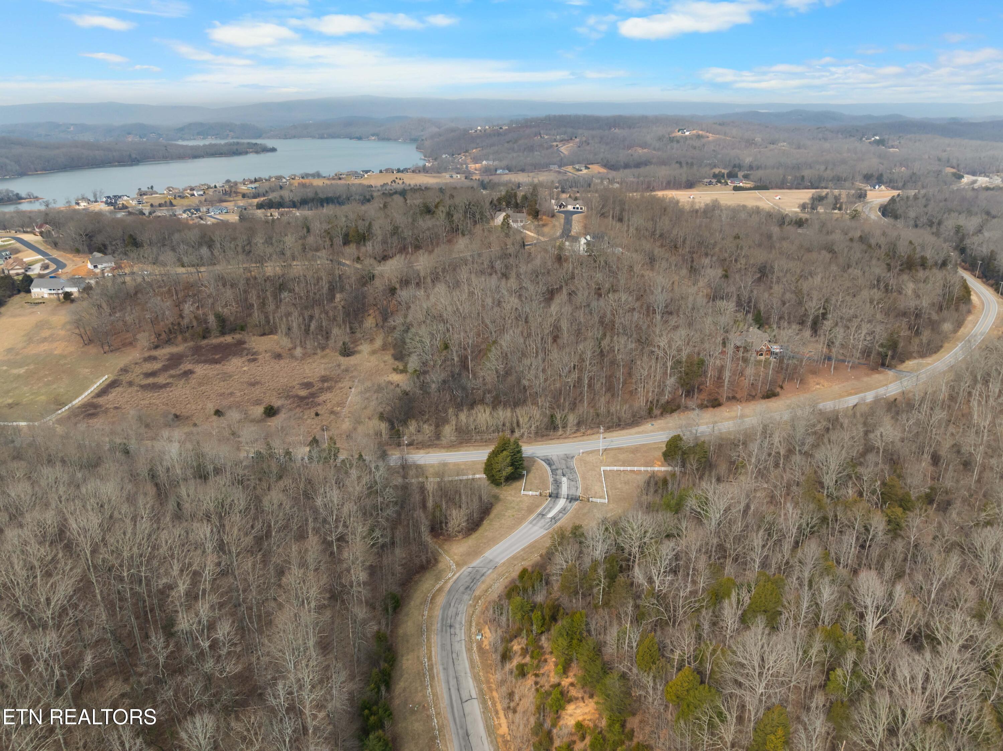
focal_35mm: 24
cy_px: 376
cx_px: 502
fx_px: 695
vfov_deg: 56.8
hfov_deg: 71.6
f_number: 2.8
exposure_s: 1/160
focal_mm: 12.29
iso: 110
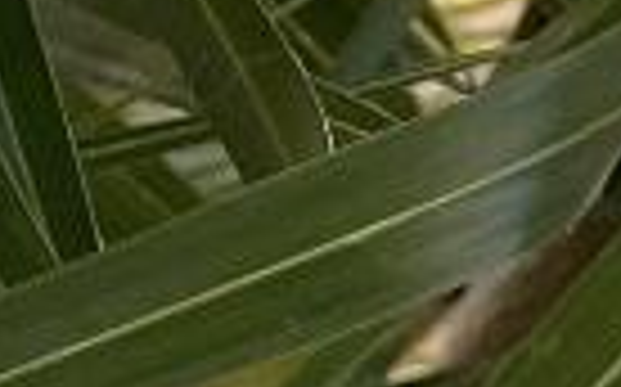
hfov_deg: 7.5
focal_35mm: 240
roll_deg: +1.7
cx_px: -1332
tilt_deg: -39.5
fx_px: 4059
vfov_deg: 4.5
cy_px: 2124
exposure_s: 1/230
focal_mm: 4.2
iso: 32
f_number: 1.6
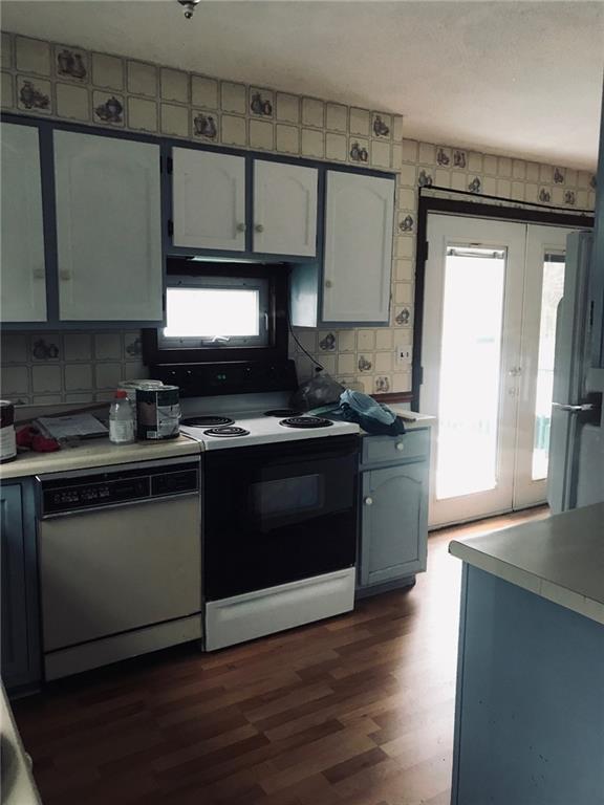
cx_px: 302
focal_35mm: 28
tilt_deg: -7.3
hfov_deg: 49.7
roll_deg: +0.2
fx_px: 651
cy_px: 402
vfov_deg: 63.4
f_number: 1.8
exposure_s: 1/15
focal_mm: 3.99
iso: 40
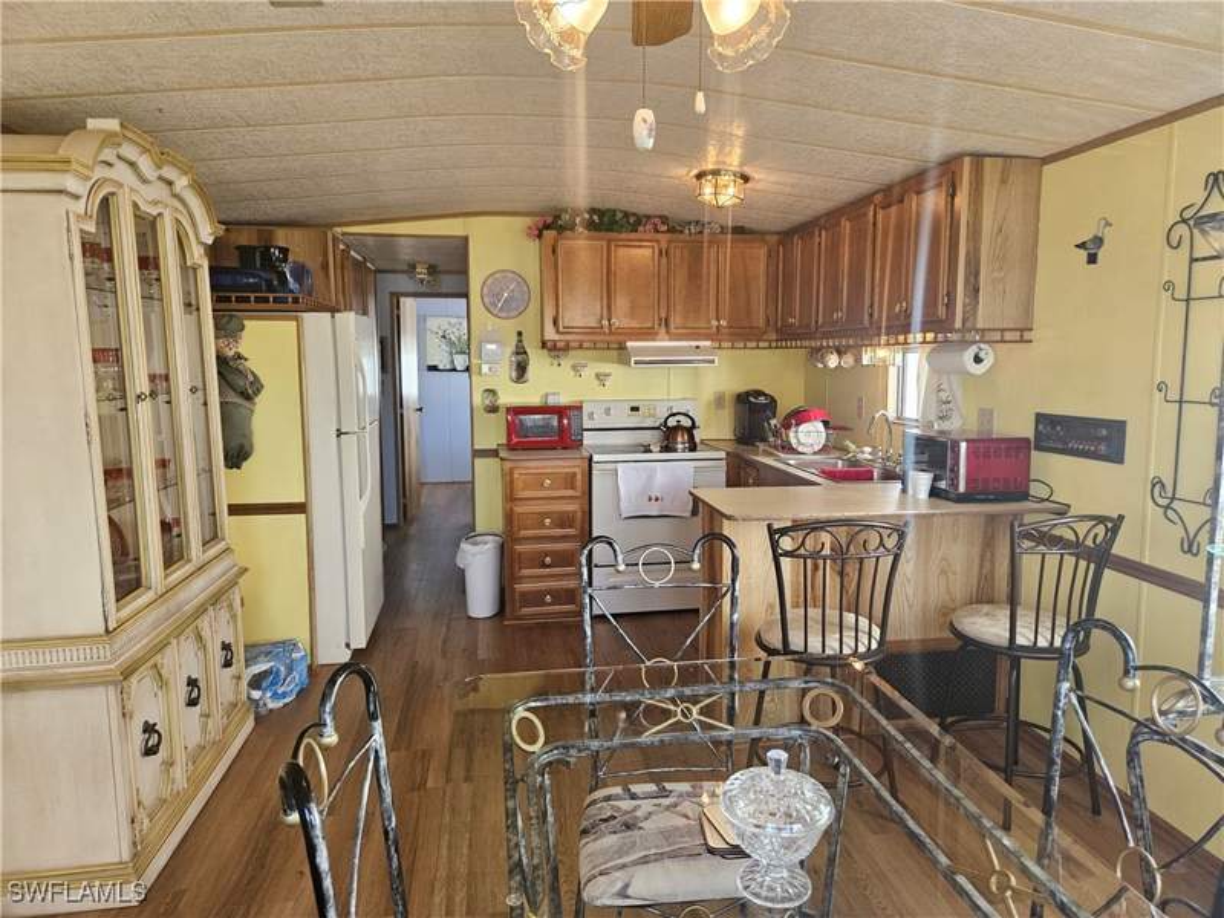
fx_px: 813
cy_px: 459
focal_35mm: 23
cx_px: 612
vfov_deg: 58.9
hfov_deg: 73.9
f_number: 1.8
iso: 125
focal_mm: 5.4
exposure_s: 1/120
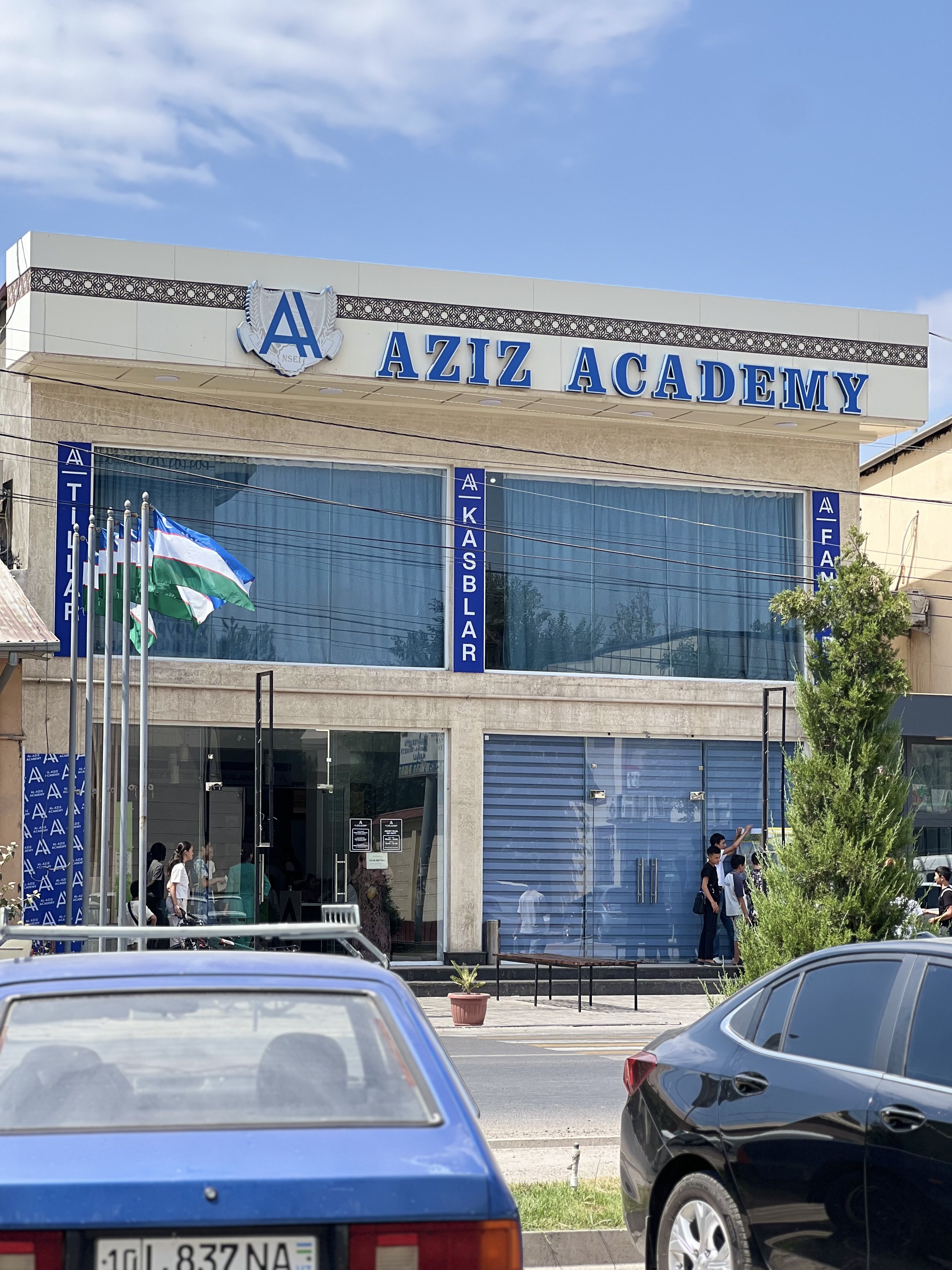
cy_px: 635
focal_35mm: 77
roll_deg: +0.2
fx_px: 2824
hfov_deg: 19.1
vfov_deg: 25.3
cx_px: 476
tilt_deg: +6.3
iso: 32
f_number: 2.8
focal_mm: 9
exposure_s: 1/405
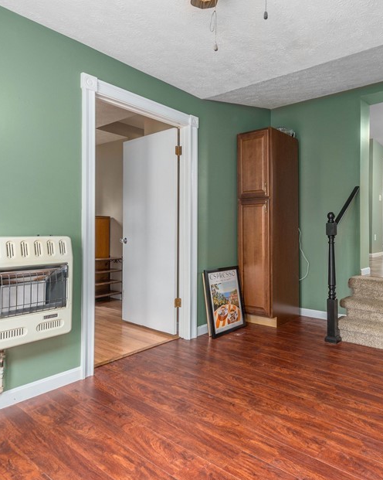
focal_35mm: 23
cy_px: 230
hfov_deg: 59.9
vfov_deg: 72.6
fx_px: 326
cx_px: 243
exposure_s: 1/60
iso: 200
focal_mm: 14
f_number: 9
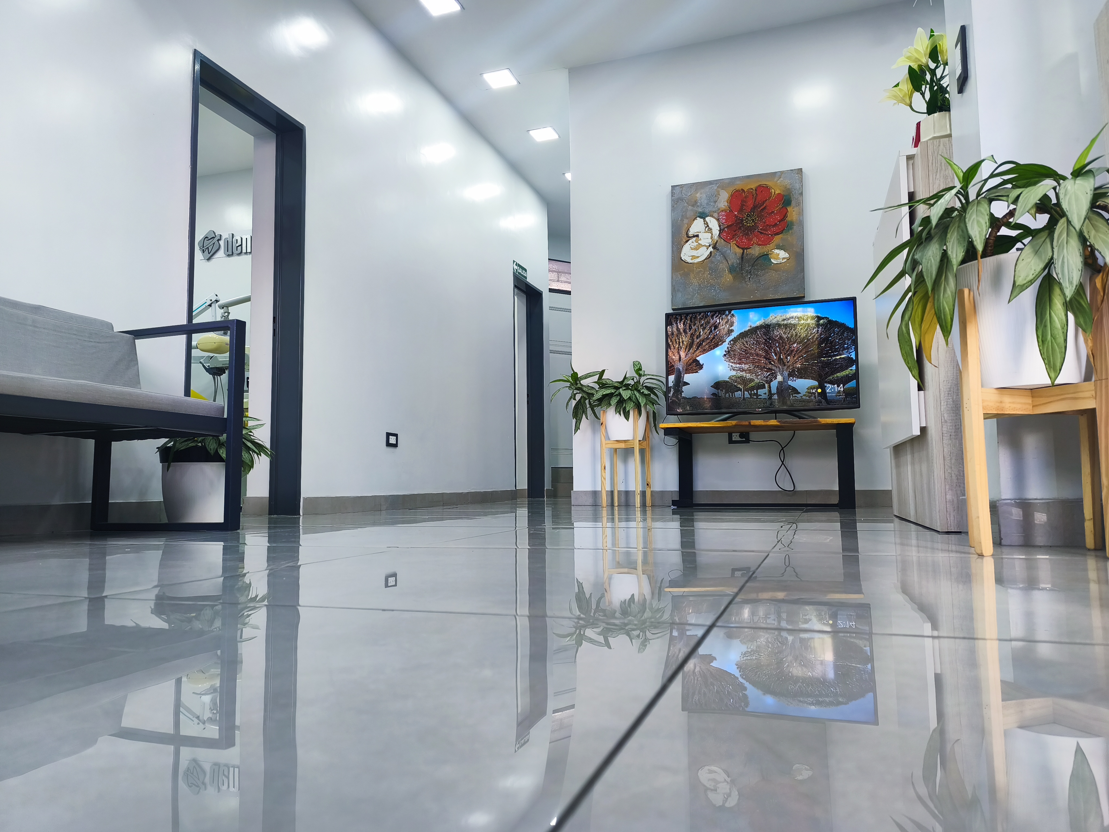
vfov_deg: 58.9
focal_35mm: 23
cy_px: 416
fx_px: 737
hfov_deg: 73.9
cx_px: 554
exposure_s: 1/50
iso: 200
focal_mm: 6.14
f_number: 1.65
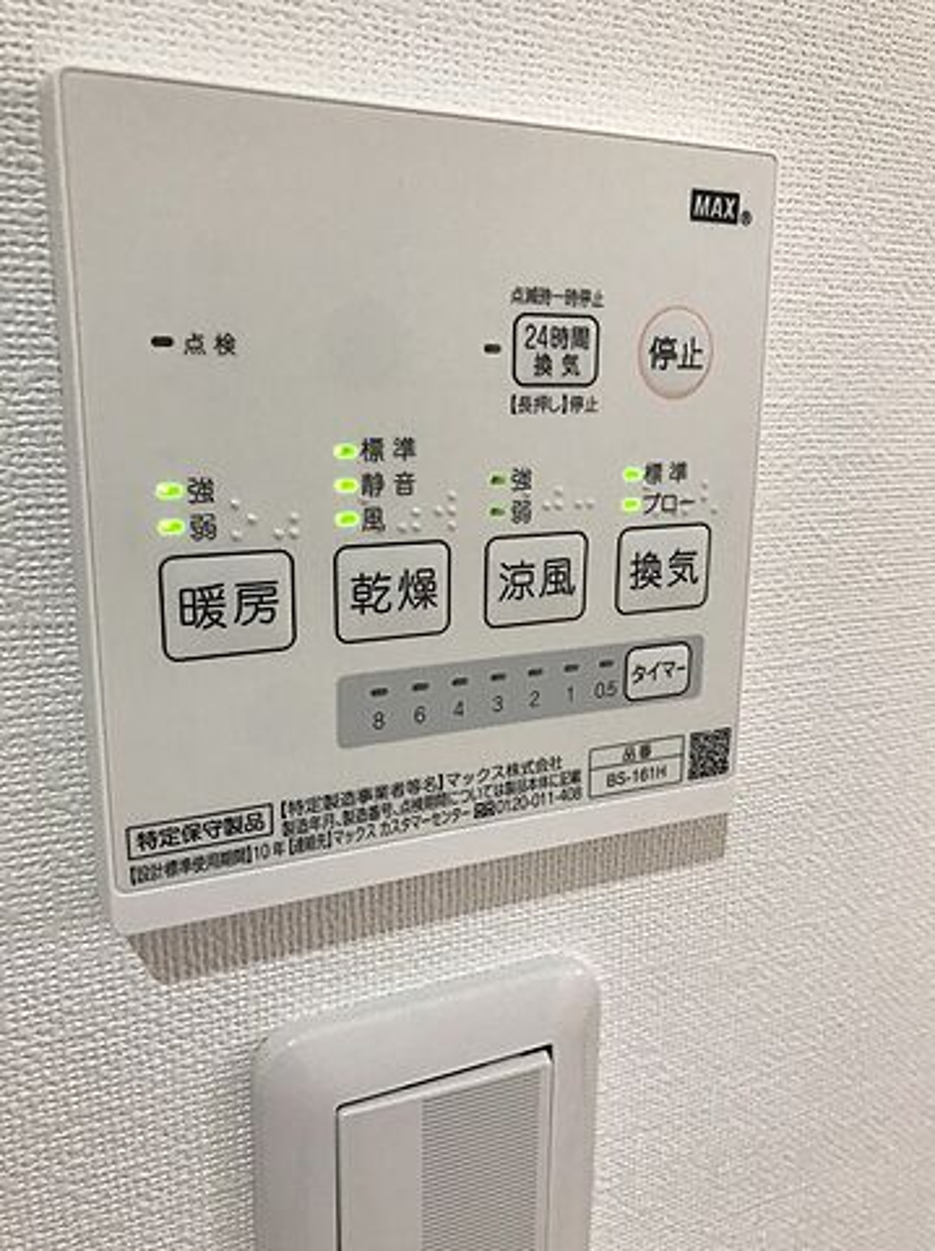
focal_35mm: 28
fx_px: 1010
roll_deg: +1.1
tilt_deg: -13.8
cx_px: 468
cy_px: 626
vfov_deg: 63.5
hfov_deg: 49.7
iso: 32
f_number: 1.8
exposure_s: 1/25
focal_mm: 3.99
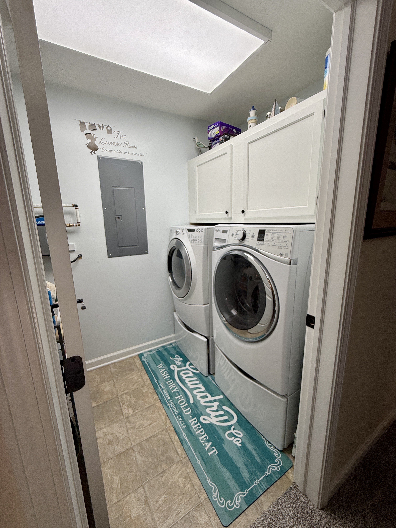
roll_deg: +0.9
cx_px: 198
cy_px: 264
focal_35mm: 14
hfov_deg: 85.7
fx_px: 214
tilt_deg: -11.2
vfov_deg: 102.1
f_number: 2.2
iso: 50
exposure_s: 1/135
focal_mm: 2.22
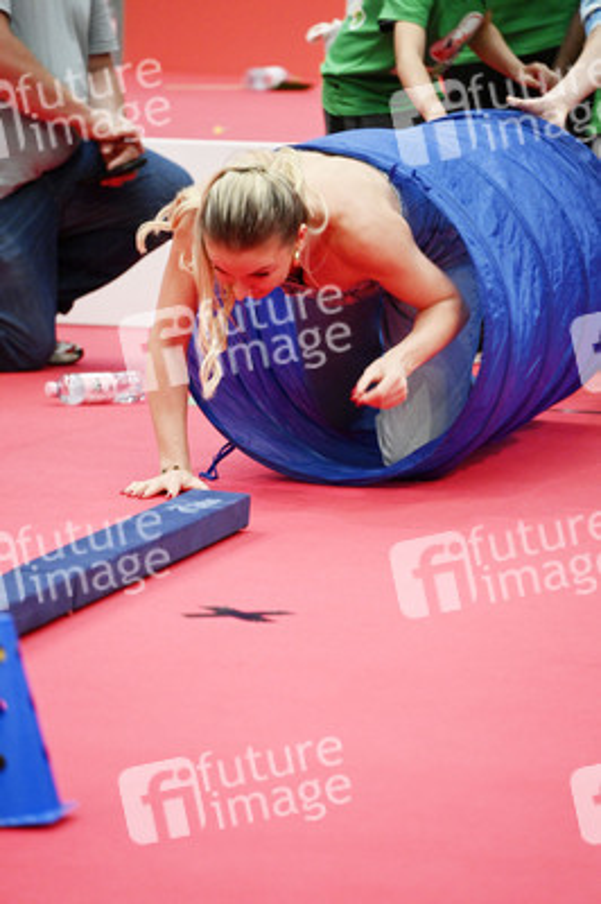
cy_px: 452
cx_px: 300
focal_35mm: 300
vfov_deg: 6.9
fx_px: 7525
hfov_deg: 4.6
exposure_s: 1/200
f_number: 5.6
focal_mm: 300
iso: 6400
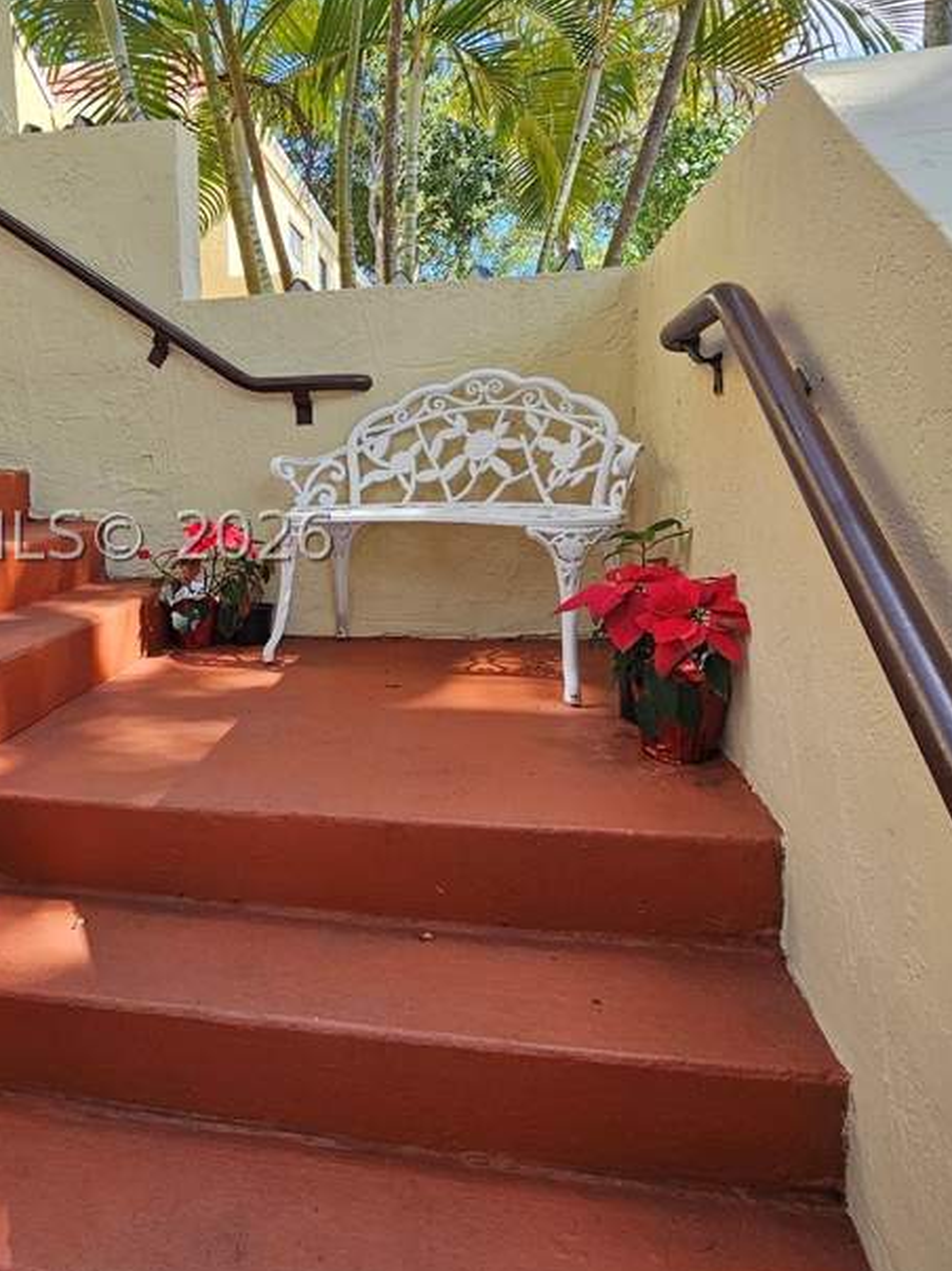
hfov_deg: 56.3
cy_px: 535
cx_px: 251
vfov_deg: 73.4
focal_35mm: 23
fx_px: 844
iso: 50
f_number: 2.2
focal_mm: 2.2
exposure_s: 1/455
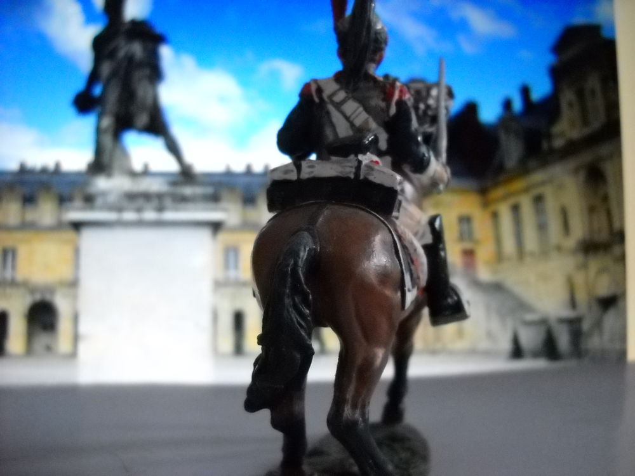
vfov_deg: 35.1
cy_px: 238
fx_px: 752
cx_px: 318
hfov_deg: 45.8
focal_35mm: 41
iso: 800
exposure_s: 1/31
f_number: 3.1
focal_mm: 6.72
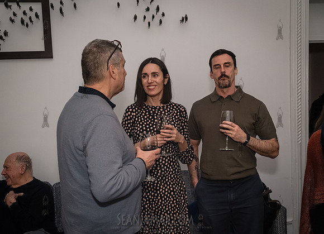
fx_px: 364
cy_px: 124
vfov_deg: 35.6
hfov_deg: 47.9
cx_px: 162
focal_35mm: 39
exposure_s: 1/320
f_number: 4.5
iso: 6400
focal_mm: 35
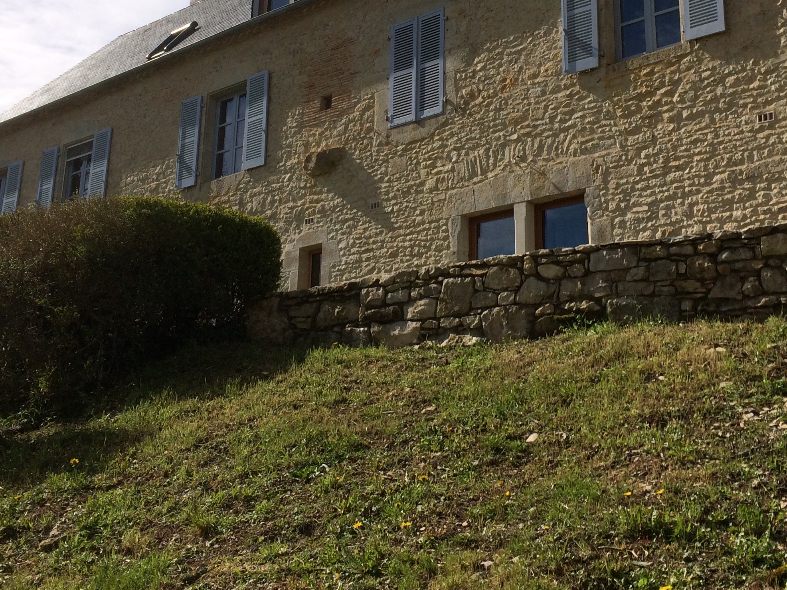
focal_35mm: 48
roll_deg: -1.2
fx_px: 1091
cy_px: 186
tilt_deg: +18.1
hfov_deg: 39.7
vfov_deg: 30.0
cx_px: 407
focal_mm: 4.15
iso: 32
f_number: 2.2
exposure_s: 1/4115
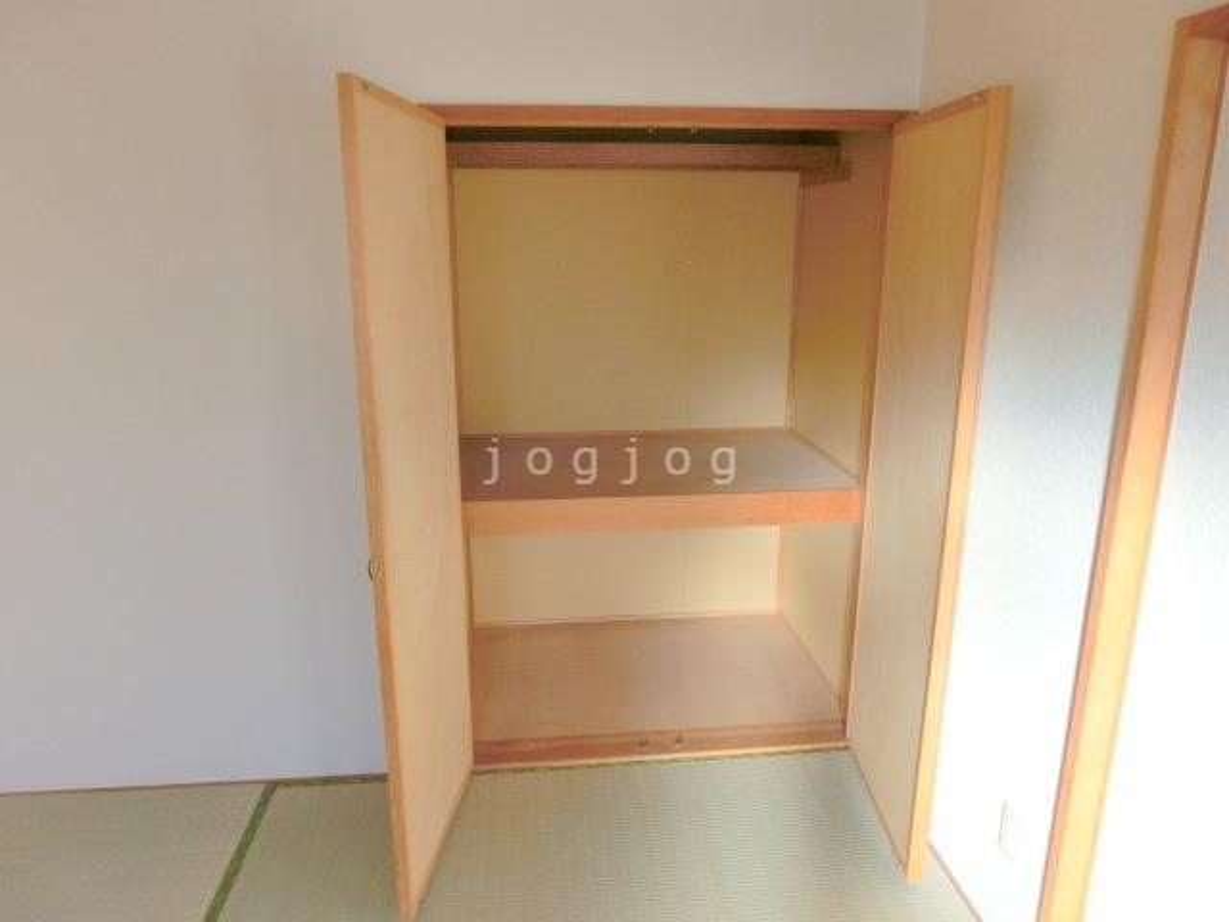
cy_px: 461
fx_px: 852
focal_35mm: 24
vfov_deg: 56.8
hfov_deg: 71.6
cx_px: 614
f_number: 3
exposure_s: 1/200
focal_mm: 4.24
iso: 80
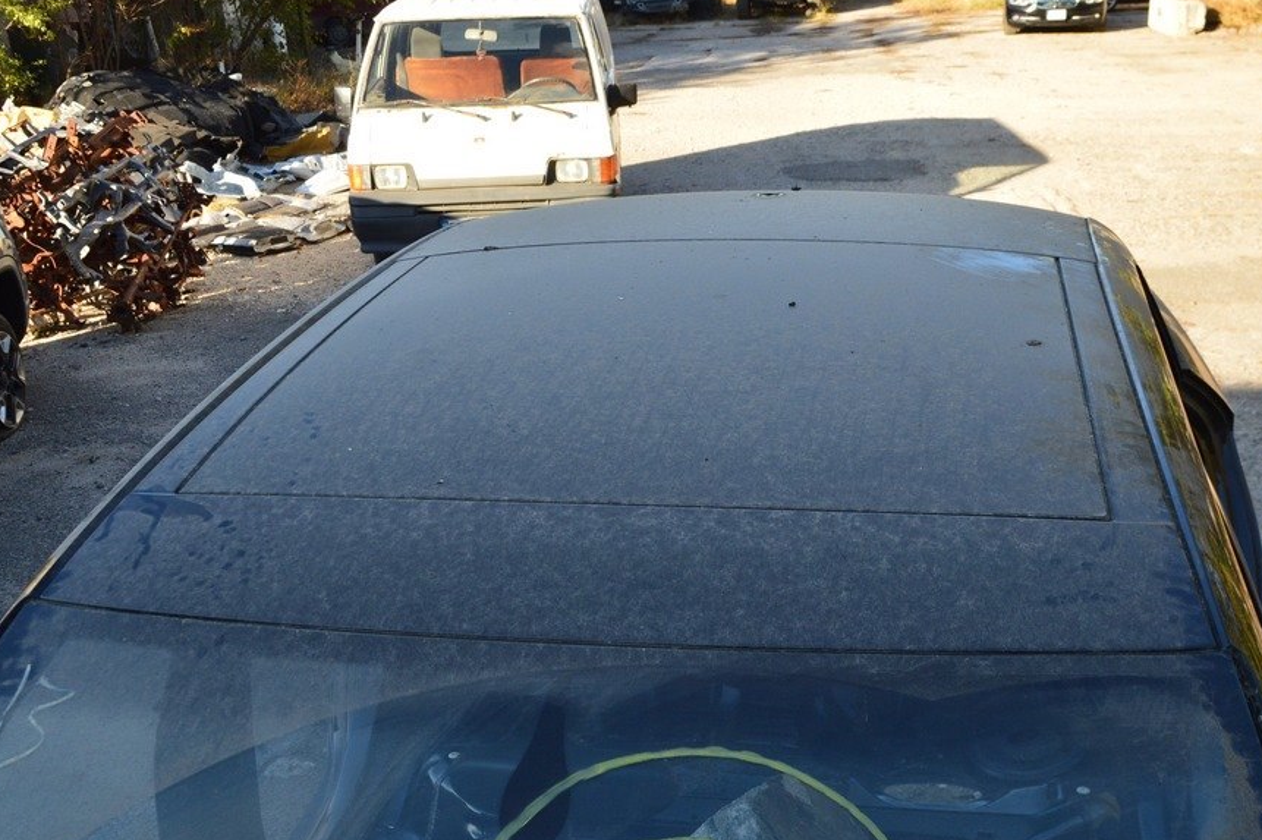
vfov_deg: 30.1
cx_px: 673
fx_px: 1562
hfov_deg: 44.0
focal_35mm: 45
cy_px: 429
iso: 400
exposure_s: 1/200
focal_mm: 25
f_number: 10
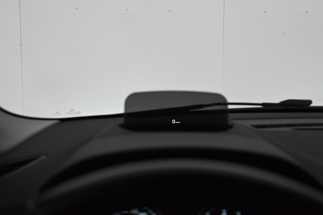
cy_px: 108
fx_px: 449
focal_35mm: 50
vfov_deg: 27.0
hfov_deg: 39.6
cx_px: 162
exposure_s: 1/125
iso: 2200
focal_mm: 50
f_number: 6.3
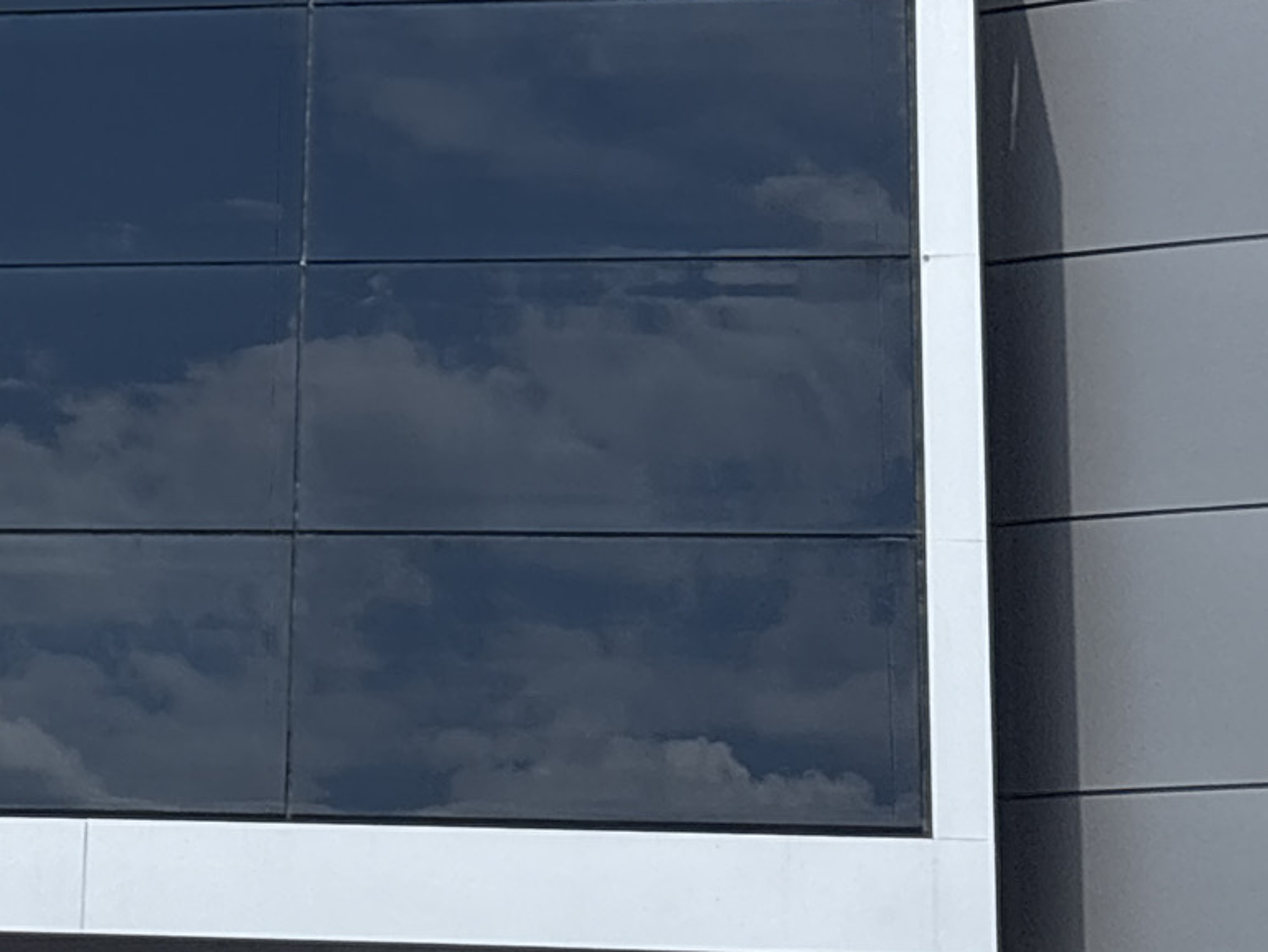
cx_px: -263
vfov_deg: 10.8
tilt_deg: +24.0
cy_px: -143
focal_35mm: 135
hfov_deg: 14.2
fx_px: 4947
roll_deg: -4.5
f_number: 1.6
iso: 40
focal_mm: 5.96
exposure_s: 1/4630
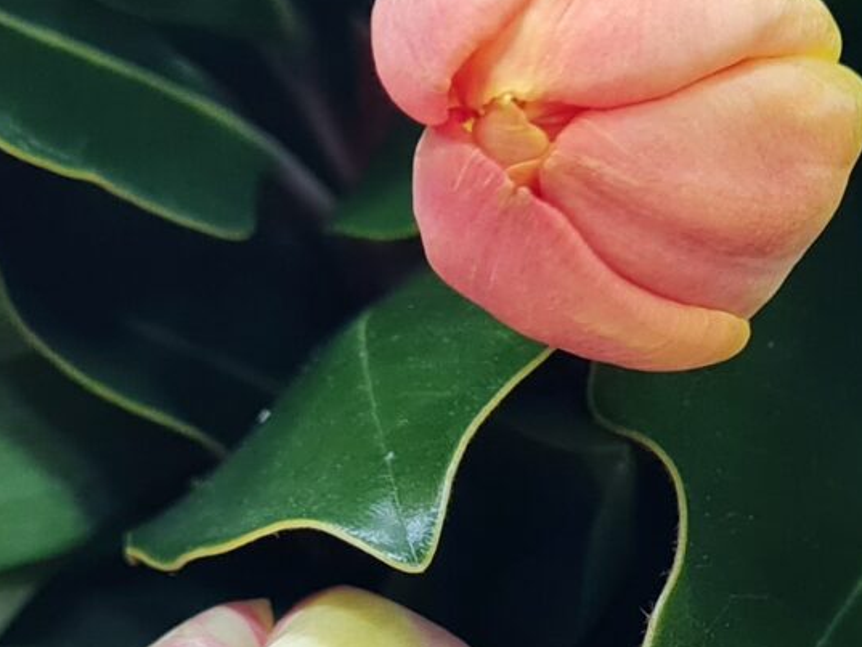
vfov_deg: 11.7
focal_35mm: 124
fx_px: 3089
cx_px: 857
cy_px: 759
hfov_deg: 15.6
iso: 250
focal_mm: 5.4
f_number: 1.8
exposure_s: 1/50
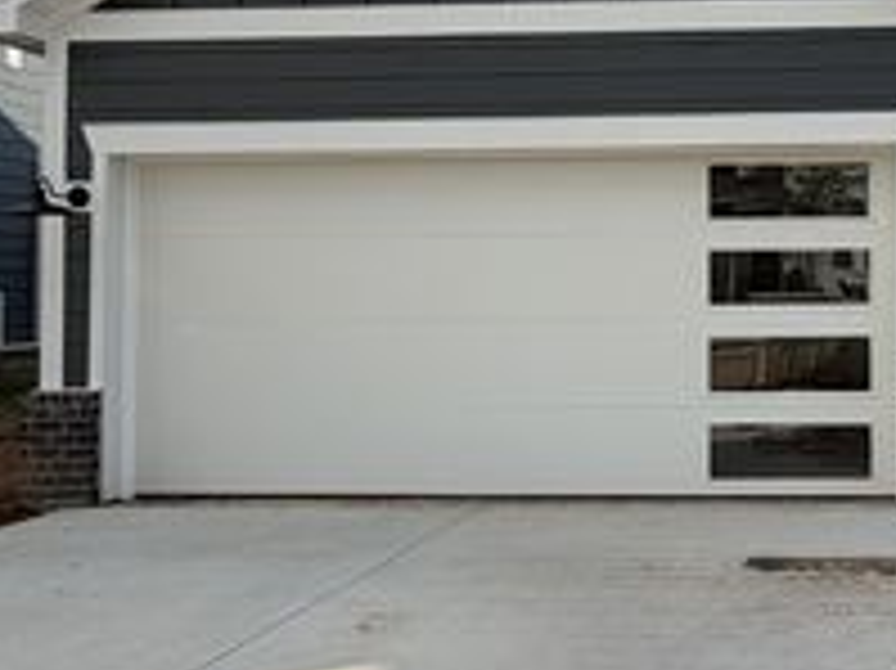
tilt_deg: +2.6
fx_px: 1164
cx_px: 855
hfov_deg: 38.3
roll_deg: +0.7
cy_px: 238
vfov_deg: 32.0
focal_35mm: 45
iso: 25
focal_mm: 2.22
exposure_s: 1/985
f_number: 2.2
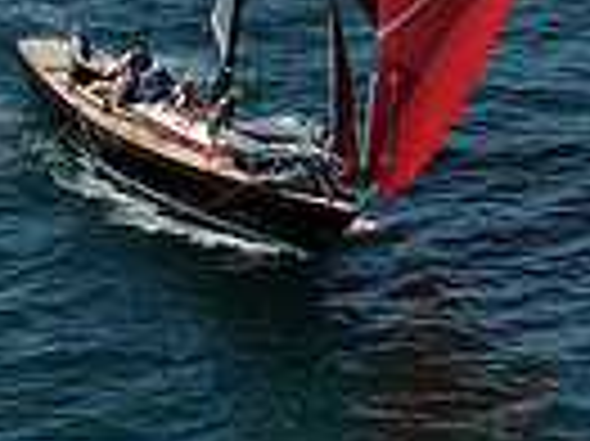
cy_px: -142
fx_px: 3610
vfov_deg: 6.9
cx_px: 423
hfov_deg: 9.3
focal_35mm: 212
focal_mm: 8.6
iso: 100
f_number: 3.8
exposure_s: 1/1250
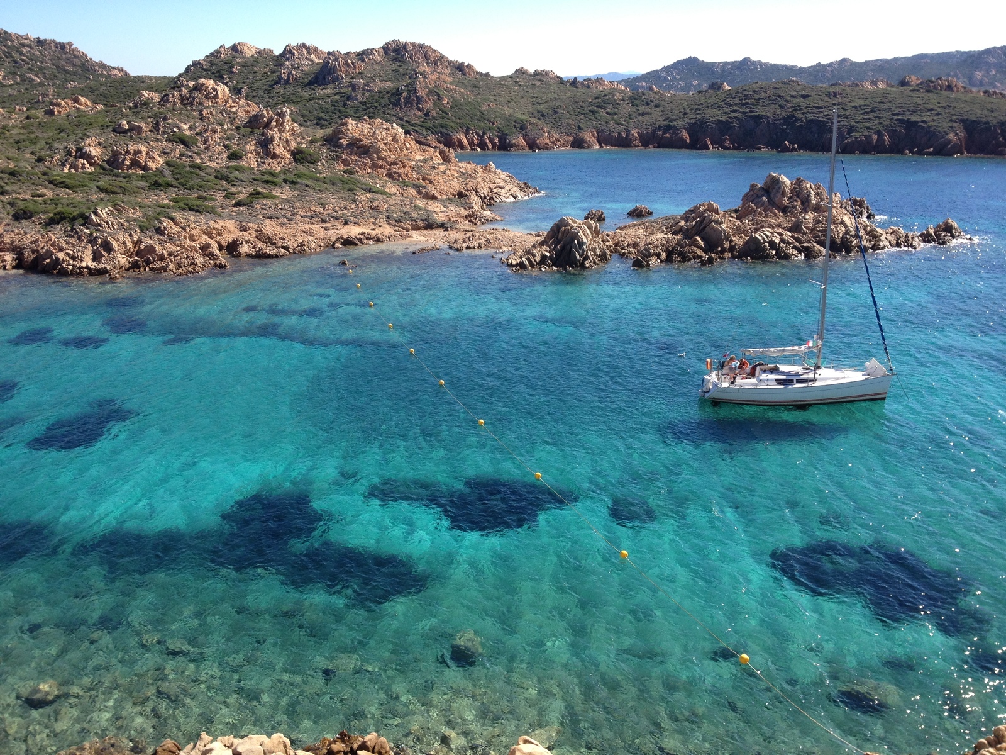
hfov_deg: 52.6
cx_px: 503
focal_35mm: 35
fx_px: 1017
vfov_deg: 40.7
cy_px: 378
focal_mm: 4.28
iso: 64
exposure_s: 1/1004
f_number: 2.4
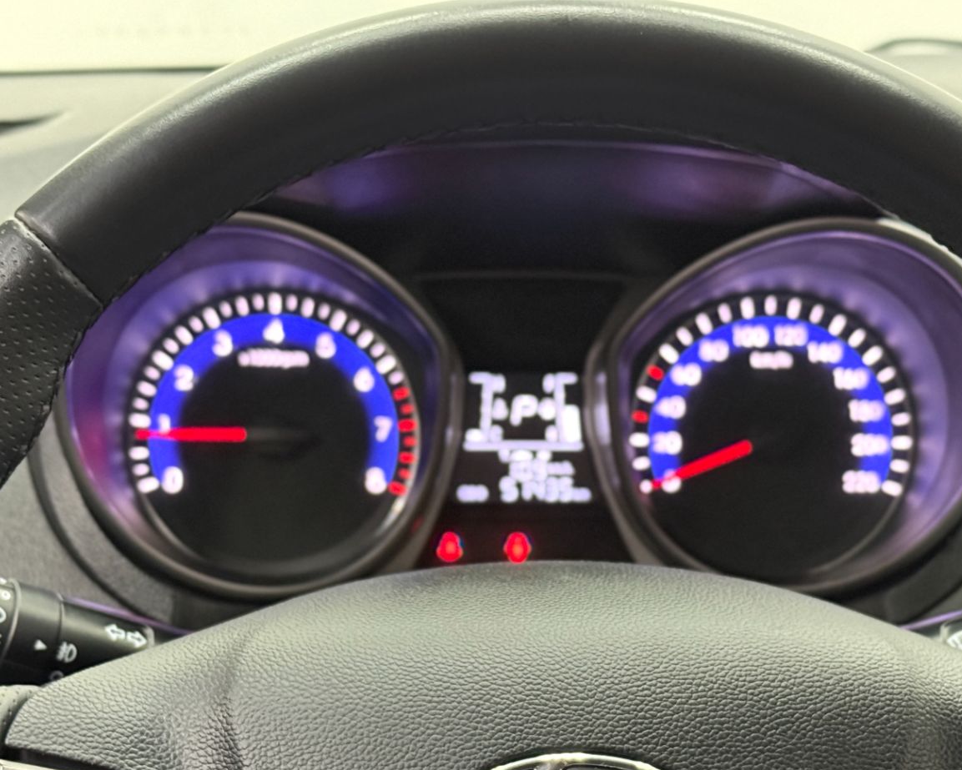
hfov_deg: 24.4
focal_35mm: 78
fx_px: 2221
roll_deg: -1.6
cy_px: 599
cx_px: 561
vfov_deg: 19.5
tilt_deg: -18.2
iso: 640
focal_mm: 6.76
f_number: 1.78
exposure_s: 1/30
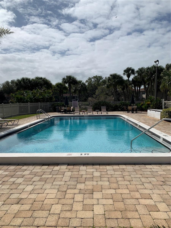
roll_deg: +0.8
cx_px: 86
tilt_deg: -1.4
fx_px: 171
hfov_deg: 53.1
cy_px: 114
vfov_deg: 67.3
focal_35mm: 26
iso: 25
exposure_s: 1/8000
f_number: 1.8
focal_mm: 4.25
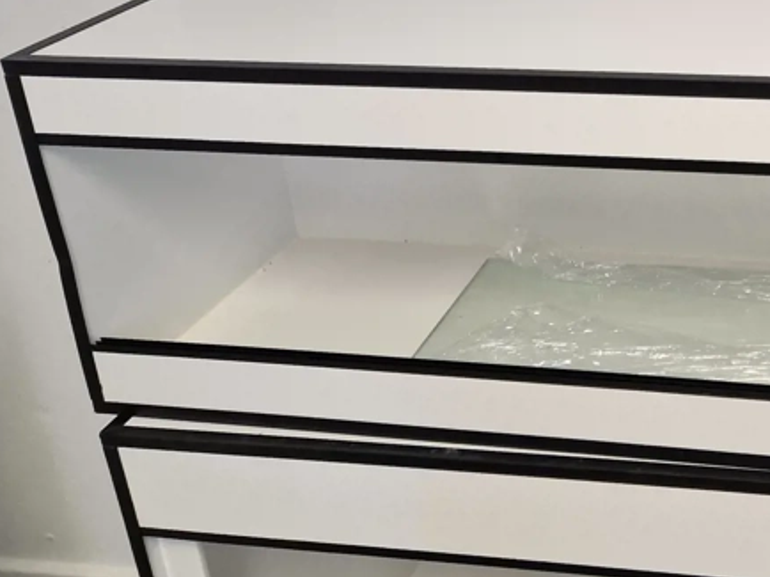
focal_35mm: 53
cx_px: 813
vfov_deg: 26.3
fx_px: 1178
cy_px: 30
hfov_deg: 32.5
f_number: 1.8
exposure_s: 1/100
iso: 320
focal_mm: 5.4
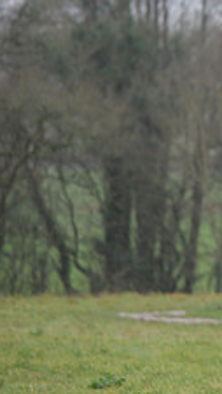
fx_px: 5624
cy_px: 195
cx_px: 454
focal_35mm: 537
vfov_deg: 4.0
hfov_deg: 2.3
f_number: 2.8
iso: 1600
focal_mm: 200
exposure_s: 1/800
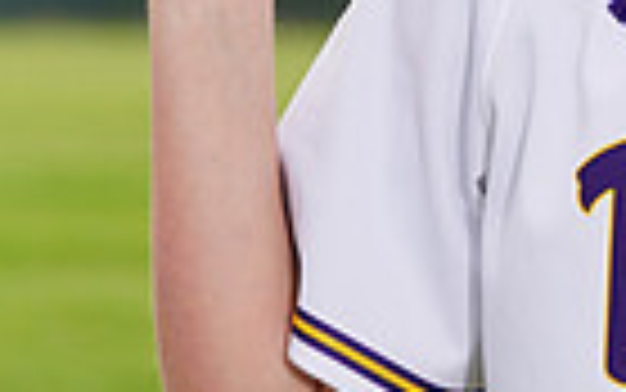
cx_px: 725
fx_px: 15139
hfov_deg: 2.4
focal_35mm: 887
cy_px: -155
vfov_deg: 1.5
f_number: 9
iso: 160
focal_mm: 209
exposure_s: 1/250
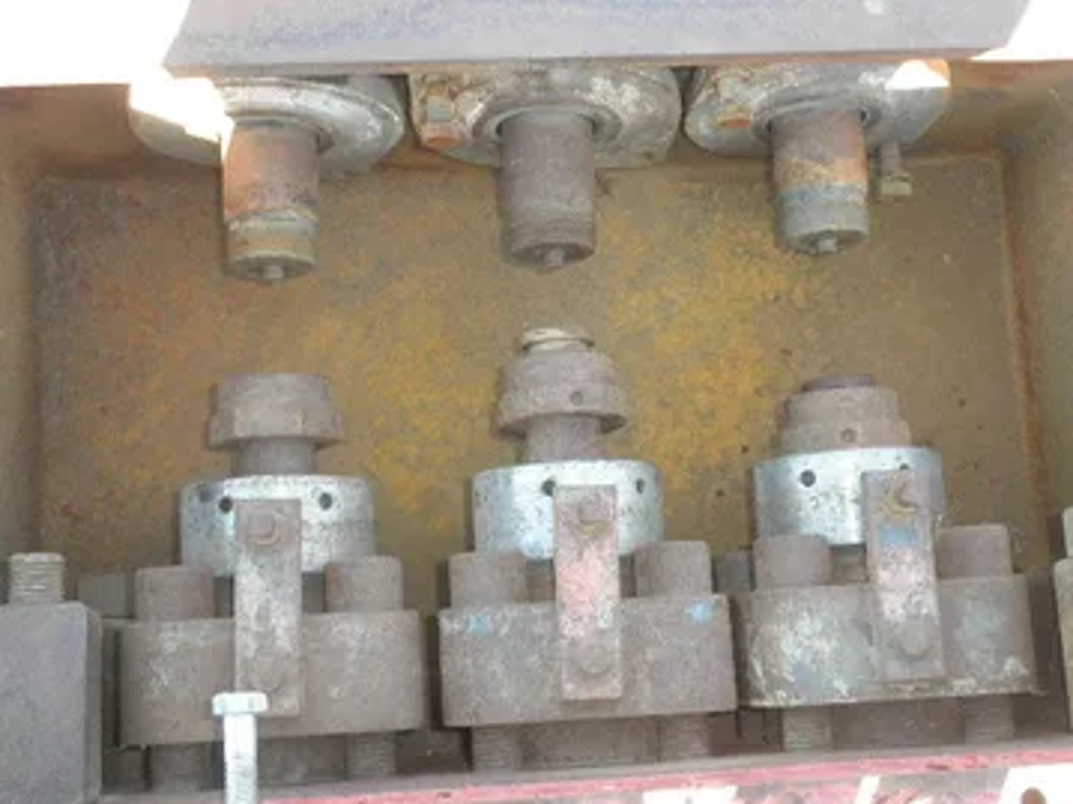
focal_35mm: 49
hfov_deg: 38.9
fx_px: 1518
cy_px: 392
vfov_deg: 29.7
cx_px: 535
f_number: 3.4
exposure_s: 1/80
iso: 200
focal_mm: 7.9
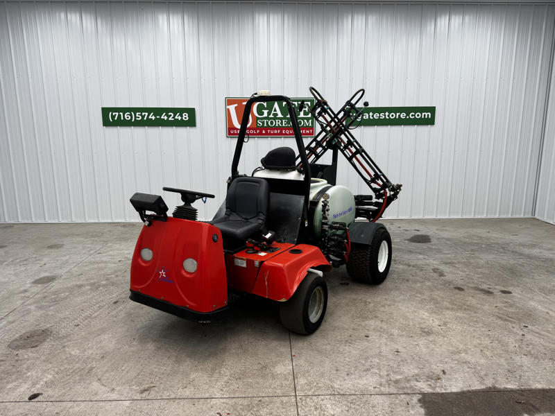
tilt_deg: -11.5
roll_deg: -0.5
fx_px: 385
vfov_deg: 56.8
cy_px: 208
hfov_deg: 71.6
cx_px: 278
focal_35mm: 24
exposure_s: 1/120
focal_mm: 6.76
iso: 50
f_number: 1.78
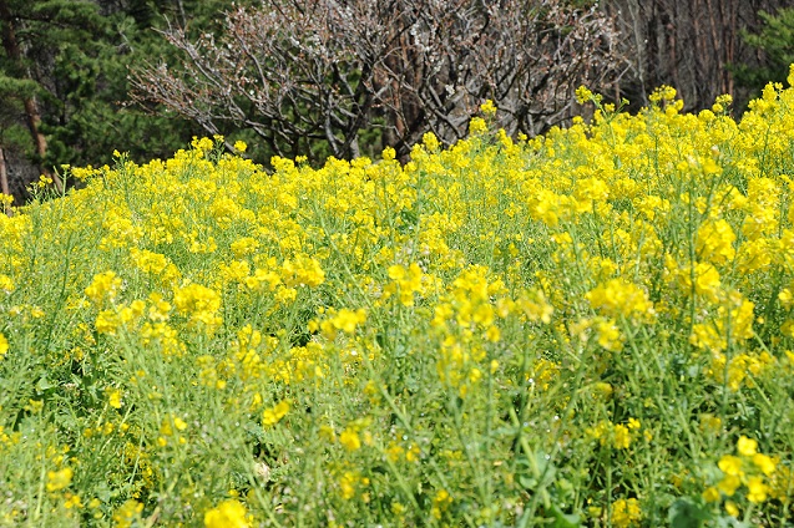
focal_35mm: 60
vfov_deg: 22.6
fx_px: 1323
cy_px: 264
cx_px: 397
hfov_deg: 33.4
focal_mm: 60
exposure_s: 1/800
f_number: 11
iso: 500
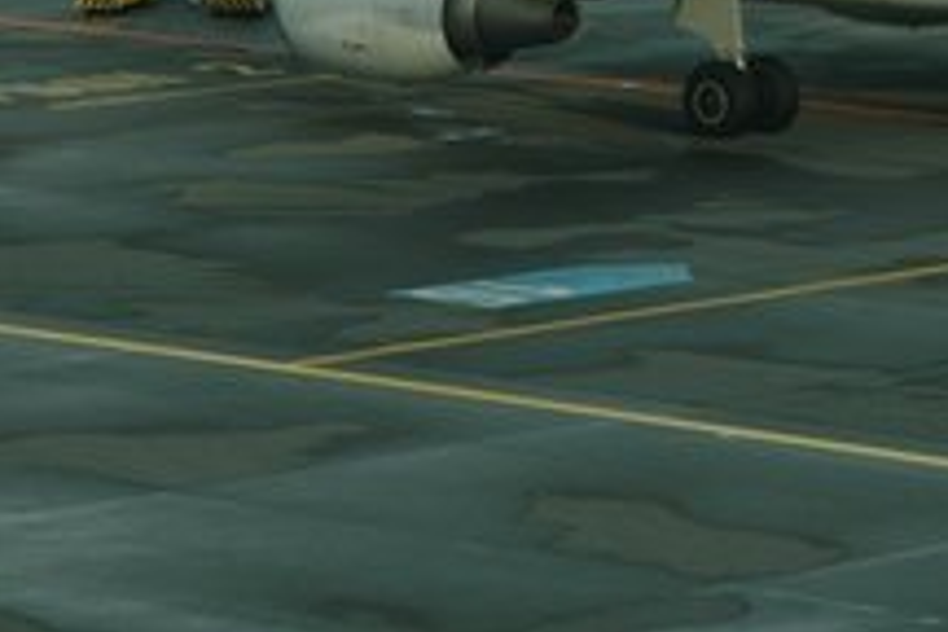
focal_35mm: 258
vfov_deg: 5.3
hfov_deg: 7.9
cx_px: 1097
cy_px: -173
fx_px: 6793
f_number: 7.1
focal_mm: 62
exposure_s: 1/200
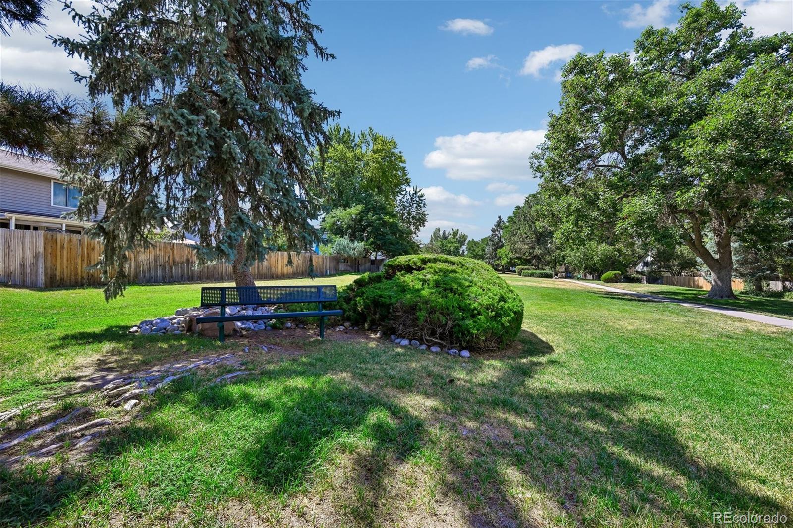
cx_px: 396
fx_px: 308
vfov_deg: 81.2
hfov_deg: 104.3
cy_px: 264
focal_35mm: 14
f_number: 10
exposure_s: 1/60
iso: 64
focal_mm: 14
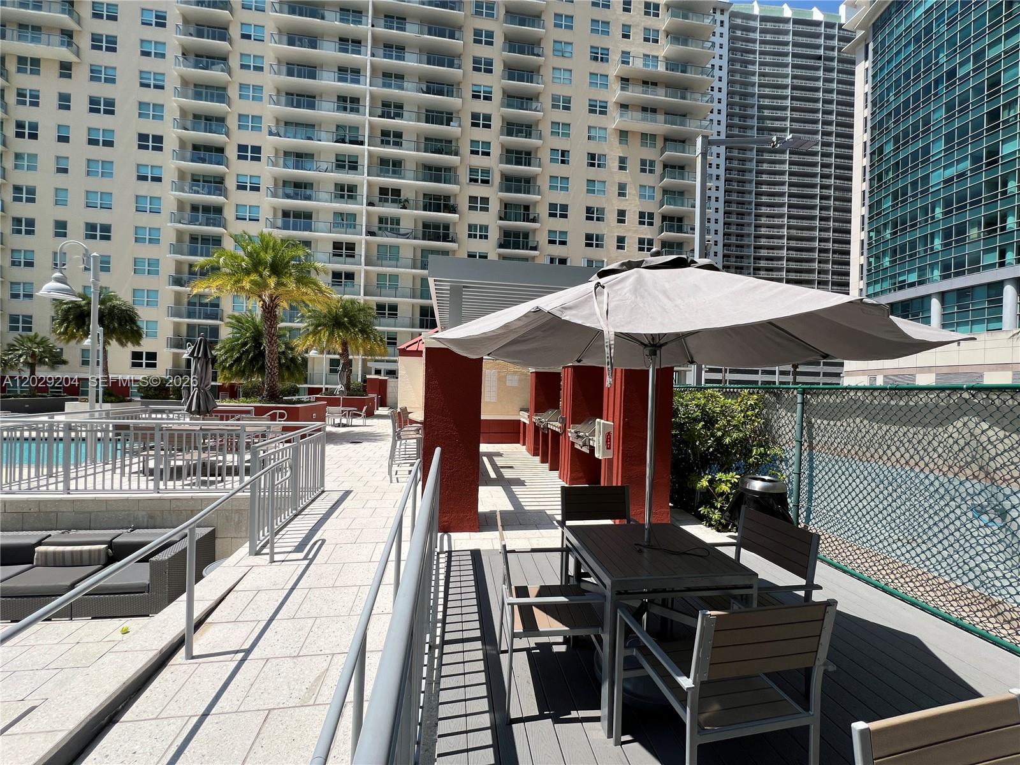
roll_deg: -1.9
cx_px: 510
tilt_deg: -0.5
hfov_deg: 106.2
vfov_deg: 89.9
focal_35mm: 13
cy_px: 382
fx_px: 383
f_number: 1.8
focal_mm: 1.57
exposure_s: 1/1876
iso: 32
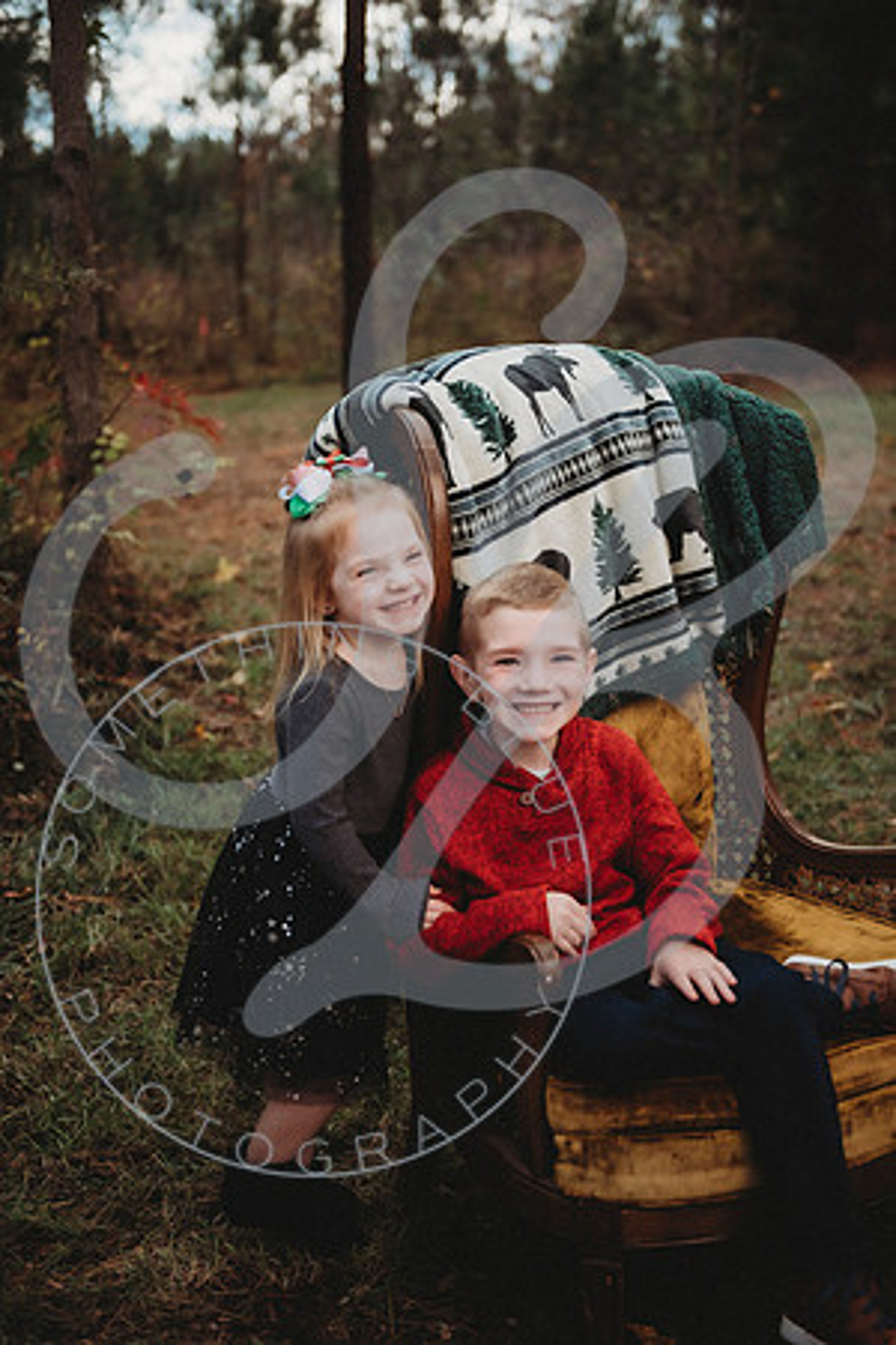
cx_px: 448
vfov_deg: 41.1
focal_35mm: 48
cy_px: 672
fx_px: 1792
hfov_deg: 28.1
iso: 100
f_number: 2.8
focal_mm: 48
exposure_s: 1/640
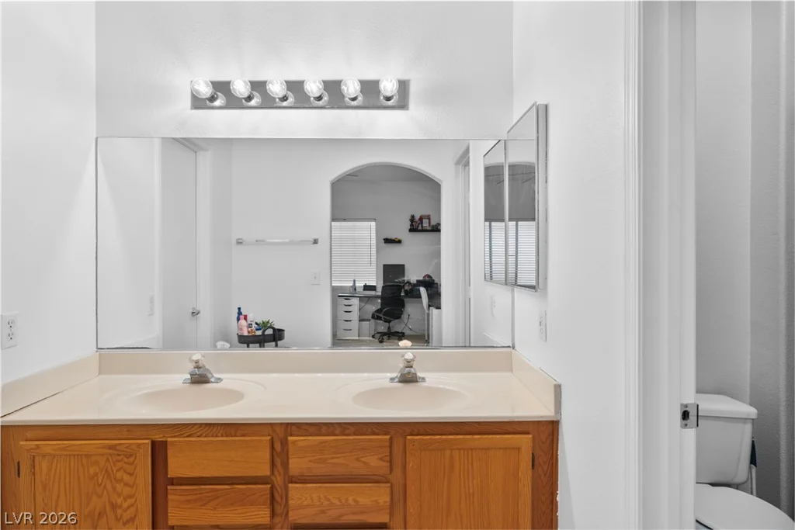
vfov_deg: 57.2
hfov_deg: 78.6
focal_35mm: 22
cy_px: 265
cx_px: 398
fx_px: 486
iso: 400
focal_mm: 22
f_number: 8
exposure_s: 1/250
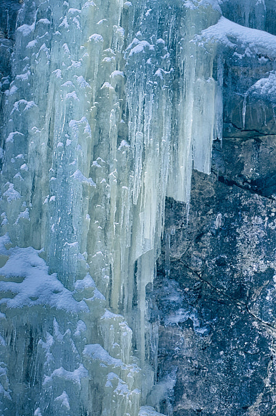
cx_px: 295
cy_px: 81
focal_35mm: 86
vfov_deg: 23.3
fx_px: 992
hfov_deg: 15.5
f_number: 10
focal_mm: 34
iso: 100
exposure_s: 1/60
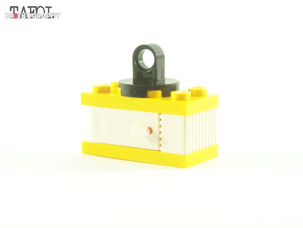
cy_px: 114
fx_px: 919
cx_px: 152
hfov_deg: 18.7
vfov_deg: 14.1
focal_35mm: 105
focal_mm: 17.5
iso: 400
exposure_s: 1/60
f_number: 4
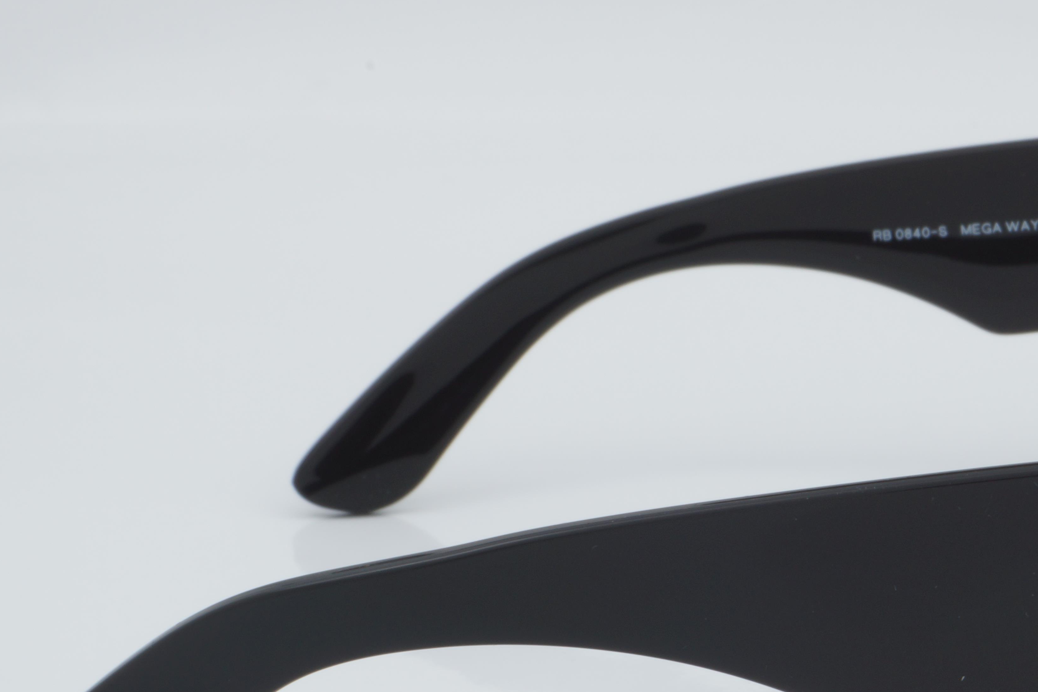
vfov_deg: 10.0
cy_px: 550
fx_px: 3950
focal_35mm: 137
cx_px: 829
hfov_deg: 14.9
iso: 100
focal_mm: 50
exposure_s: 1/4
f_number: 32
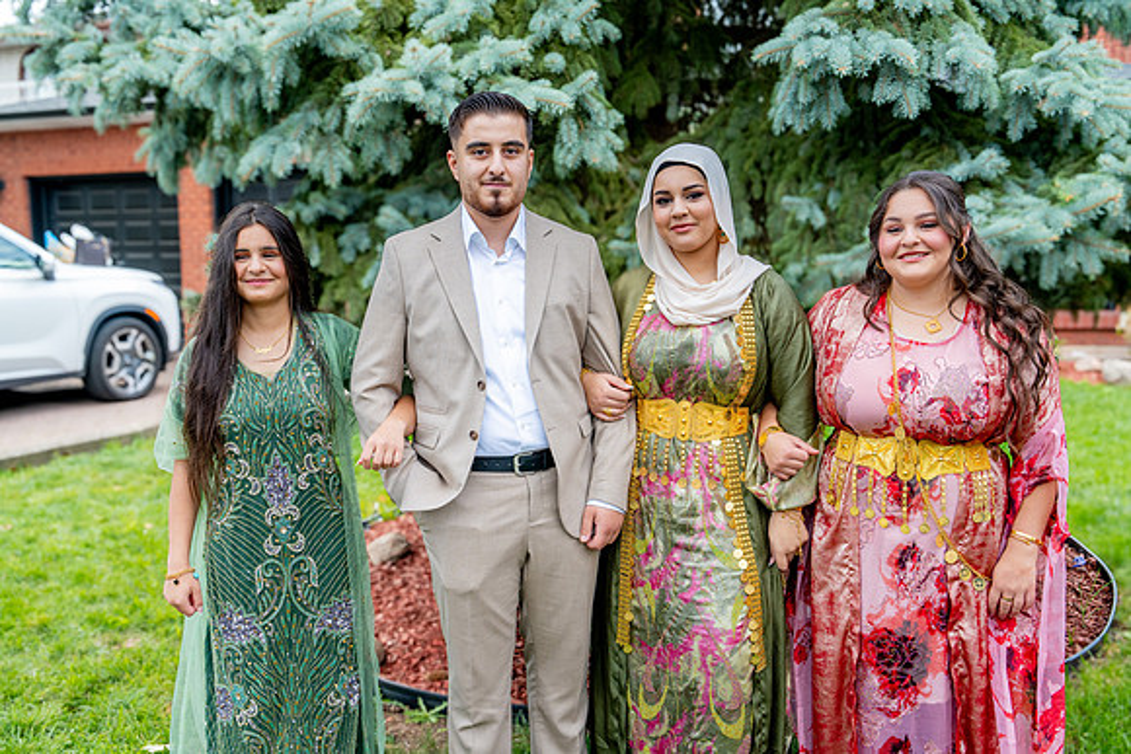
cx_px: 566
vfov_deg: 37.9
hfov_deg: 54.4
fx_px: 1100
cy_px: 377
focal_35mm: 35
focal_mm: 35
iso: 320
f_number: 7.1
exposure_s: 1/200
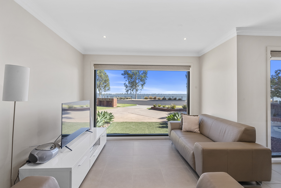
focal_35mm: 16
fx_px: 125
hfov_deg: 96.7
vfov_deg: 73.8
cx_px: 140
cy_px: 94
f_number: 11
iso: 125
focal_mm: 16
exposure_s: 1/15
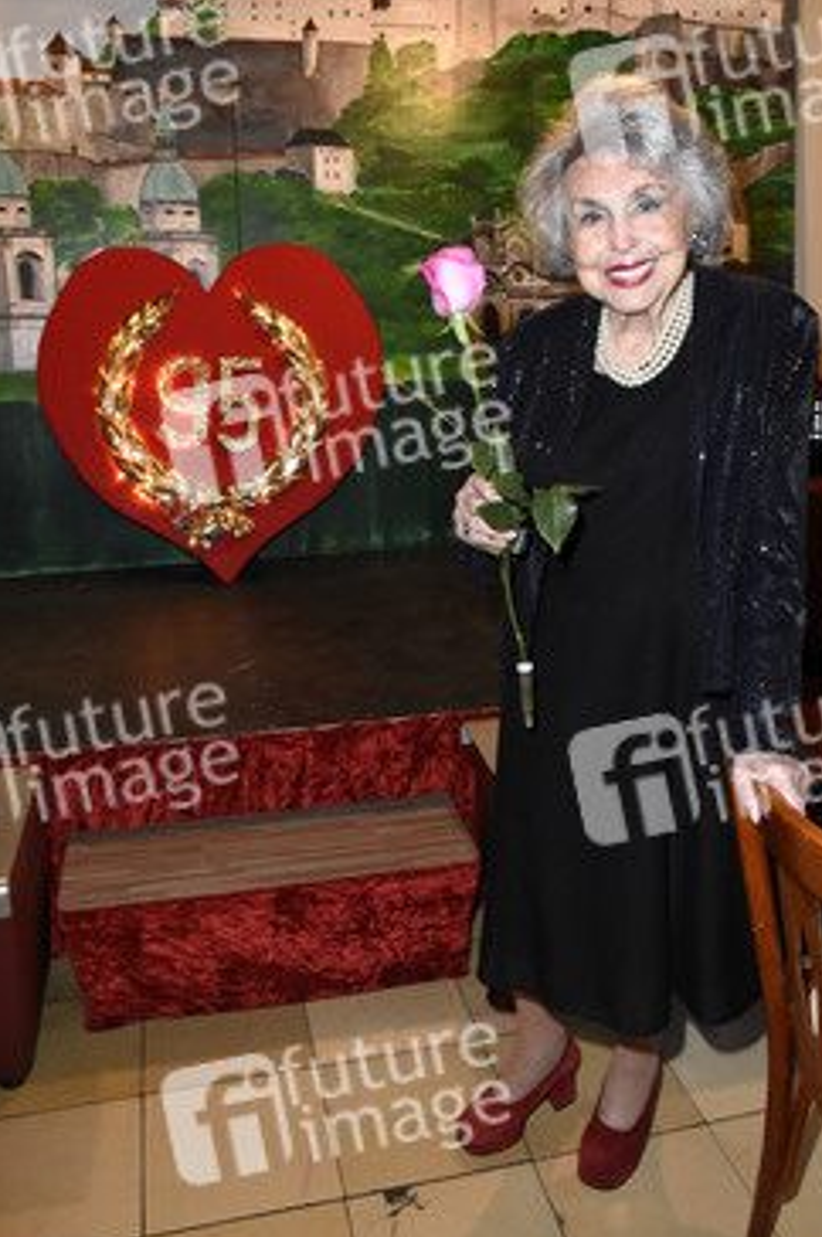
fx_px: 1132
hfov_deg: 39.9
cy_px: 595
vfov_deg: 57.2
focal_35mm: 33
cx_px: 435
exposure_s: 1/60
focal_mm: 20
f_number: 6.3
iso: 3200
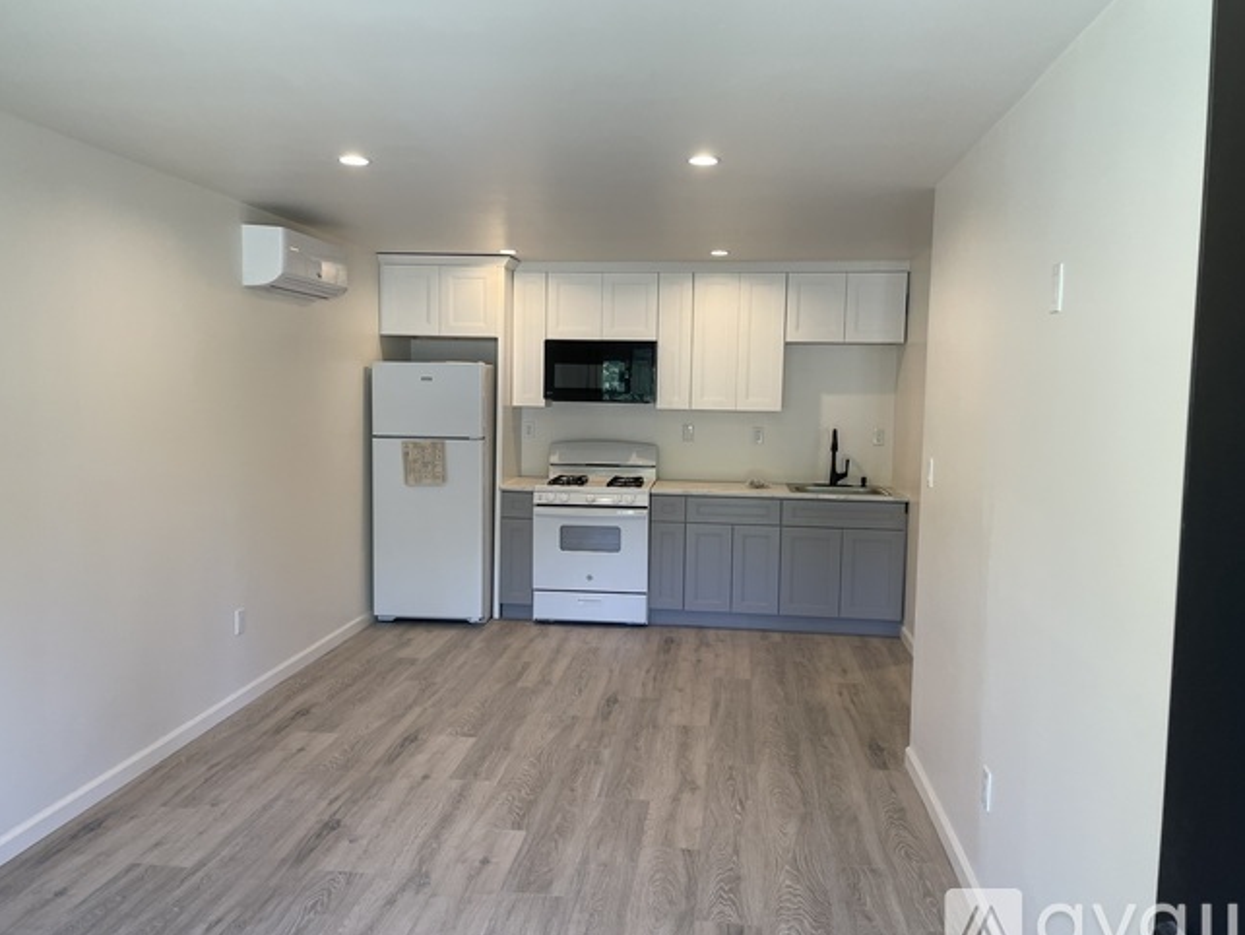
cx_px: 612
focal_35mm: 27
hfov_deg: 65.3
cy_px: 481
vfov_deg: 51.4
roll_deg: -1.0
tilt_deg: -5.3
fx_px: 971
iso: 80
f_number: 1.6
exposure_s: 1/120
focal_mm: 4.2
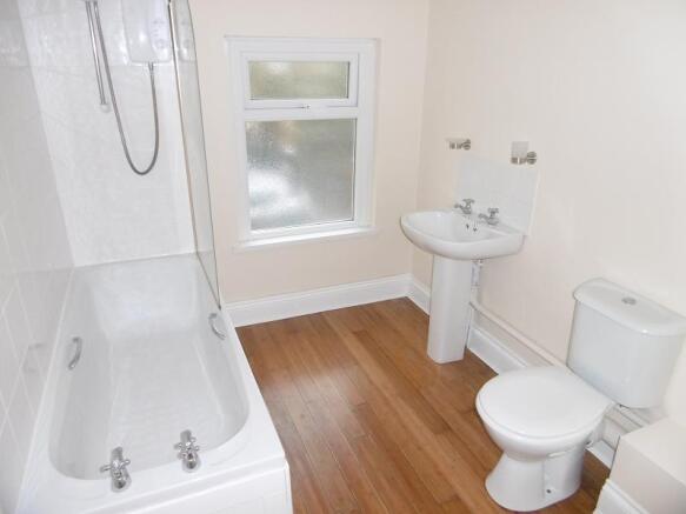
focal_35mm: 24
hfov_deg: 71.6
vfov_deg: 56.8
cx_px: 343
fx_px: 476
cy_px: 257
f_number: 3.1
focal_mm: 4.3
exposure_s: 1/60
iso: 200
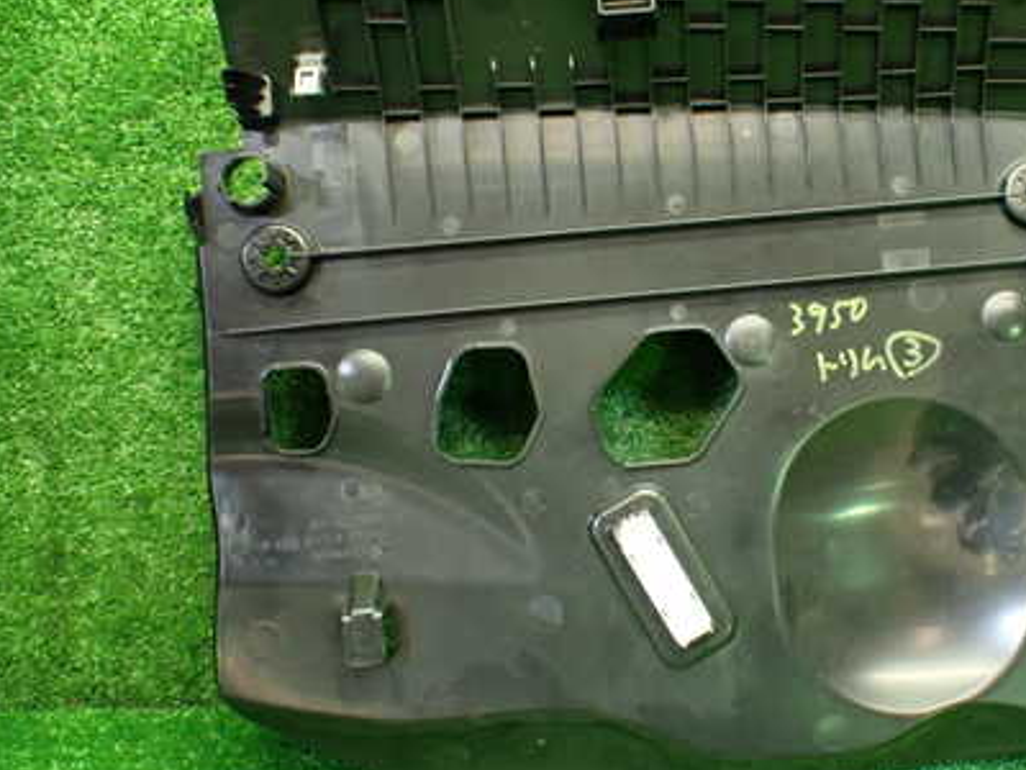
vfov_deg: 32.2
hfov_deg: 41.4
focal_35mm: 45
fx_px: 1334
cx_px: 700
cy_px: 372
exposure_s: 1/60
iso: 800
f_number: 2.3
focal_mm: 5.4
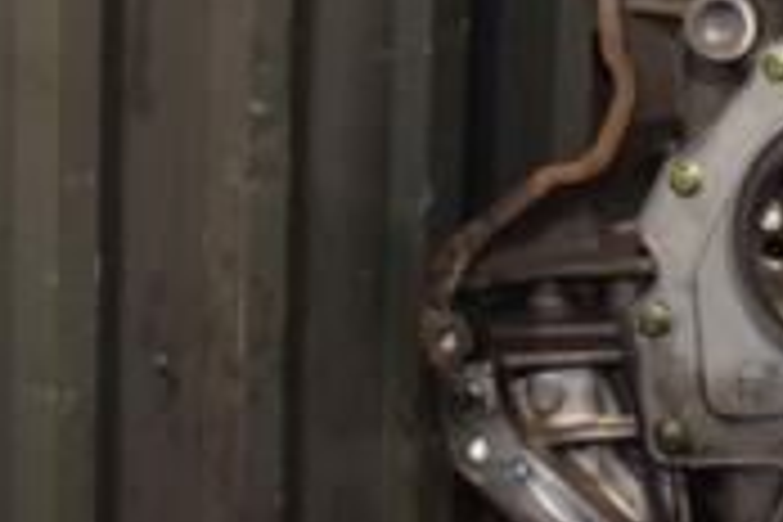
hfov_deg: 18.6
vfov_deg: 12.3
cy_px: -126
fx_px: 2365
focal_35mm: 109
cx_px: 652
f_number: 5
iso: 800
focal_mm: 21
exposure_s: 1/60
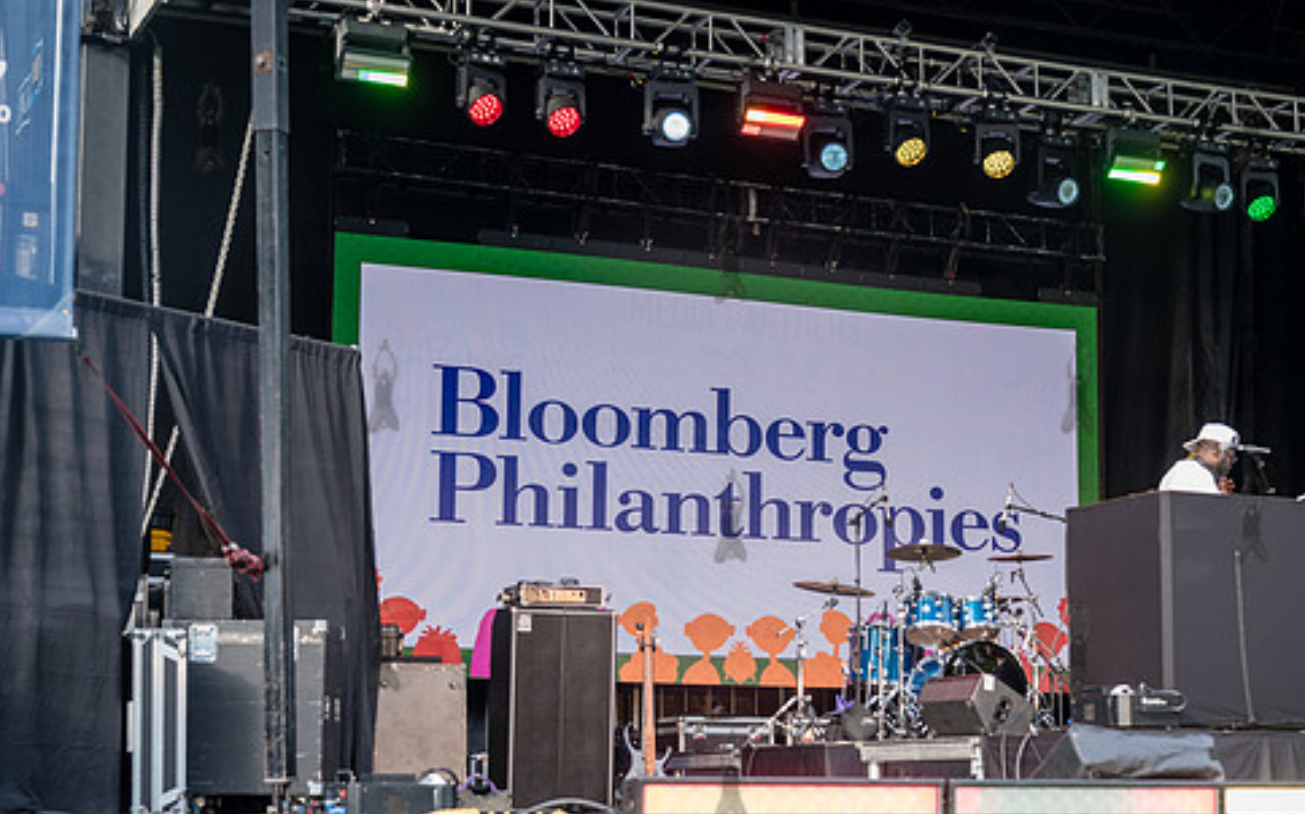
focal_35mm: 62
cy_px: 515
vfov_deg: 20.9
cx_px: 728
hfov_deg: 32.9
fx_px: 2204
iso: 100
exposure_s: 1/125
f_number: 3.5
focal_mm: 49
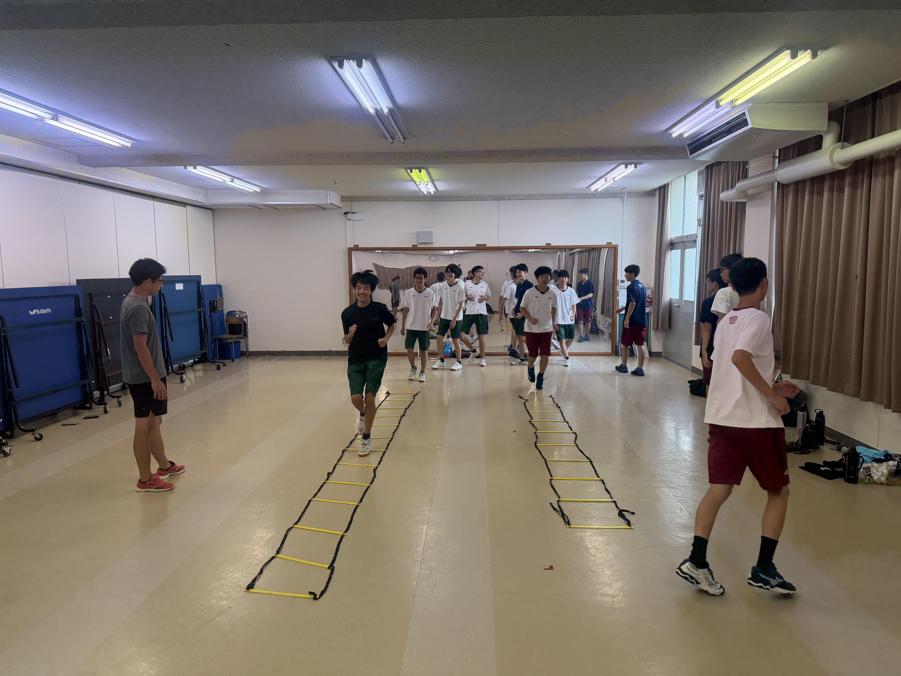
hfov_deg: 71.6
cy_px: 338
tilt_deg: -6.5
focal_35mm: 24
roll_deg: +0.3
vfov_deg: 56.8
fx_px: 625
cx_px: 450
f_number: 1.78
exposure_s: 1/227
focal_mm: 6.76
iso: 200
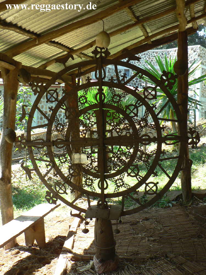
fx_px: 278
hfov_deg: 40.7
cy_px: 138
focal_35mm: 35
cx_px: 103
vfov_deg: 52.6
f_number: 2.8
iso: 64
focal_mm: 6
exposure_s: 1/100
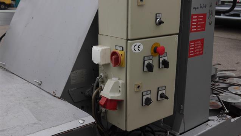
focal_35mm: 46
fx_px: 294
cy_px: 85
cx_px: 121
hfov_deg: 44.6
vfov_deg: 25.9
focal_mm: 21
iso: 160
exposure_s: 1/200
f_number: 5.6
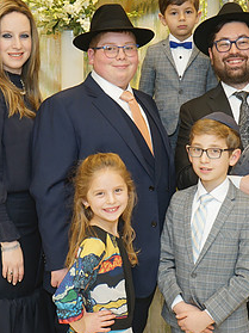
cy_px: 139
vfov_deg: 27.7
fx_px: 672
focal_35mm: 70
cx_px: 123
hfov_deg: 21.0
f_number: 5.6
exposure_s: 1/100
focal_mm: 35
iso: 800
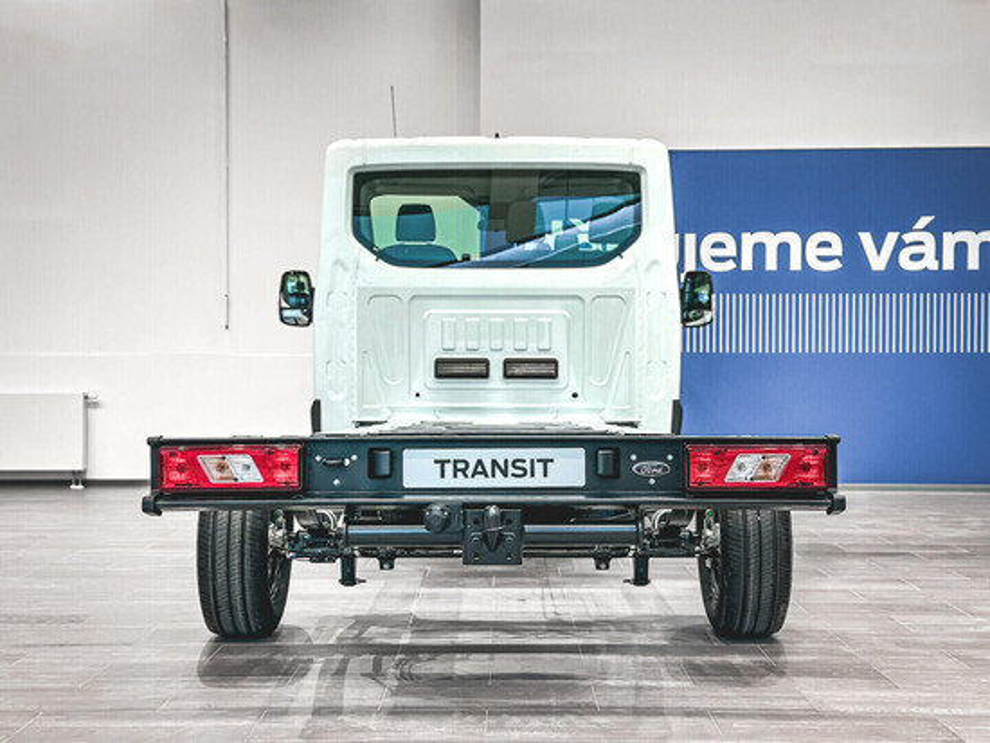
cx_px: 495
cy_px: 372
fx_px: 1373
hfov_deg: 39.6
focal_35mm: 48
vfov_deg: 30.3
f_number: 1.8
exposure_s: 1/220
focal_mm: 6.86
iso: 80
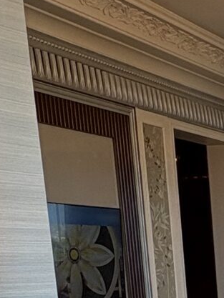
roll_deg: +0.4
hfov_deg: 14.1
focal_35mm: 86
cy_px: 391
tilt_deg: -11.0
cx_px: 464
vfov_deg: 20.7
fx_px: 742
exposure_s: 1/100
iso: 50
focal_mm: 2.22
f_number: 2.2
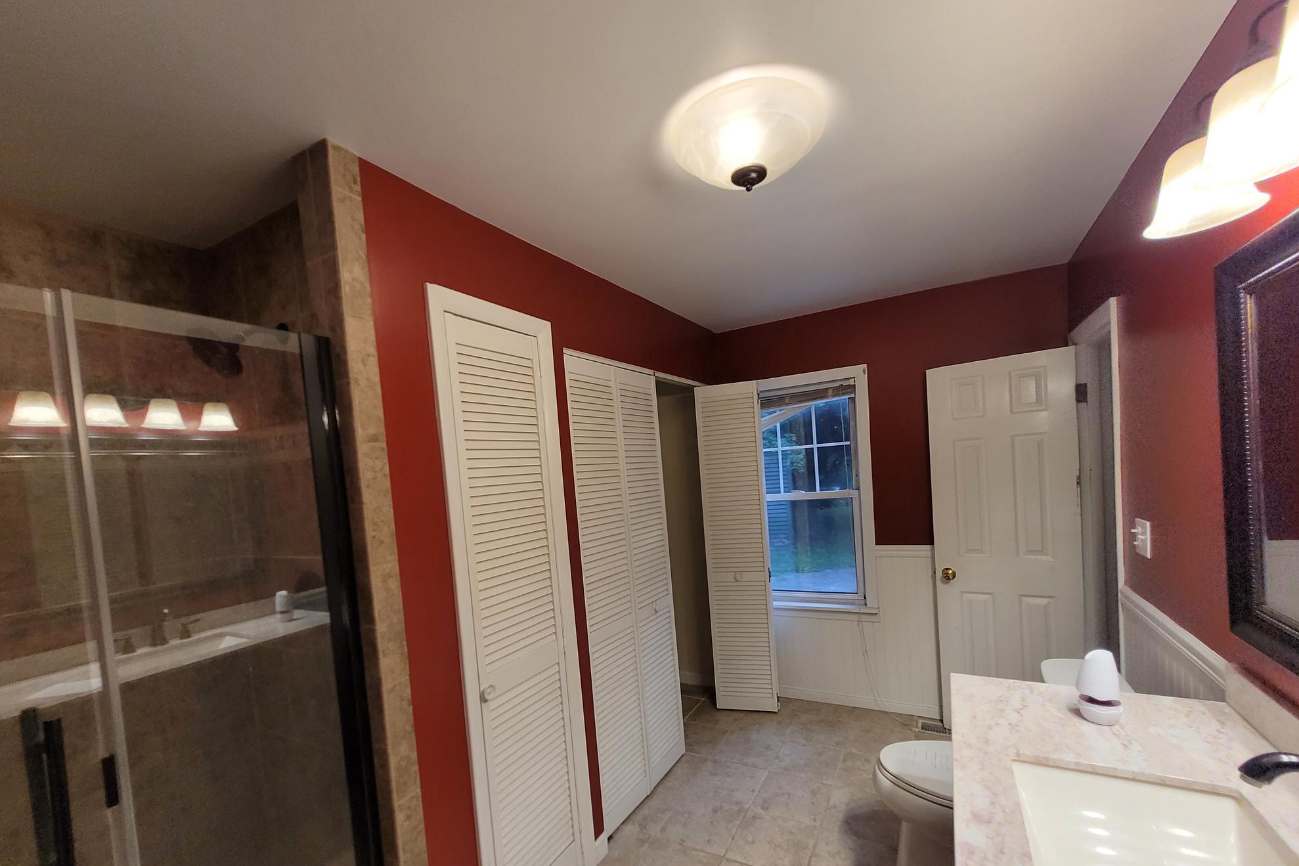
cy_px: 486
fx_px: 505
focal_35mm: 14
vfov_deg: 80.9
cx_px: 657
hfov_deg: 104.2
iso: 125
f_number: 2.2
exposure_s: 1/60
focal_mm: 1.74
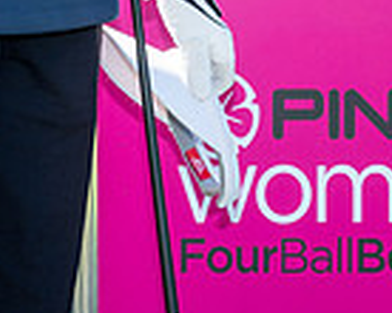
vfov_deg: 6.9
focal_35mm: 218
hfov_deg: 8.8
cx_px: 344
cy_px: -300
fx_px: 2526
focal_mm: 49
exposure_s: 1/125
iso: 250
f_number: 8
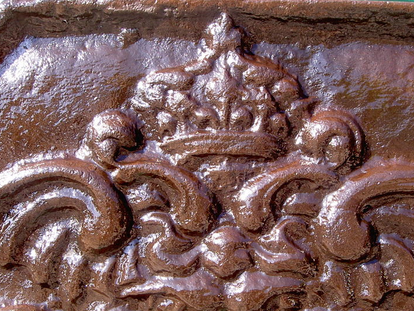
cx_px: 227
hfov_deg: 34.9
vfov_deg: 26.5
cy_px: 195
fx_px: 658
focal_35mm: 55
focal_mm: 8
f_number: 4.7
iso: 100
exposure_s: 1/110
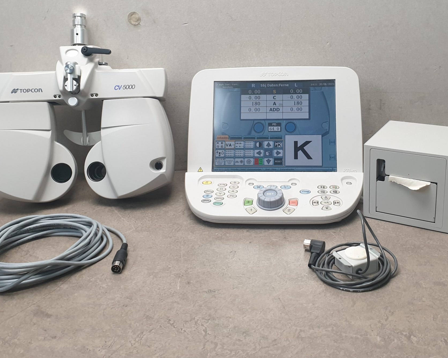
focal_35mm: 39
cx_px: 266
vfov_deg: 38.0
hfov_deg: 46.6
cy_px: 131
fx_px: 517
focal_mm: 4.3
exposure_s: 1/50
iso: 80
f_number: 2.4
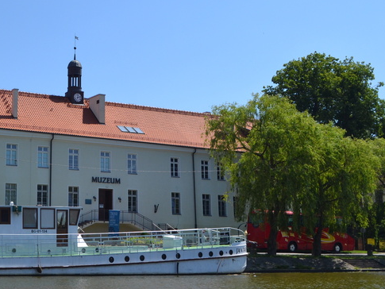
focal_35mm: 61
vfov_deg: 24.0
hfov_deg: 30.9
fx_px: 679
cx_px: 76
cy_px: 142
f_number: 5.6
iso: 400
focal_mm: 24
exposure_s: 1/1600
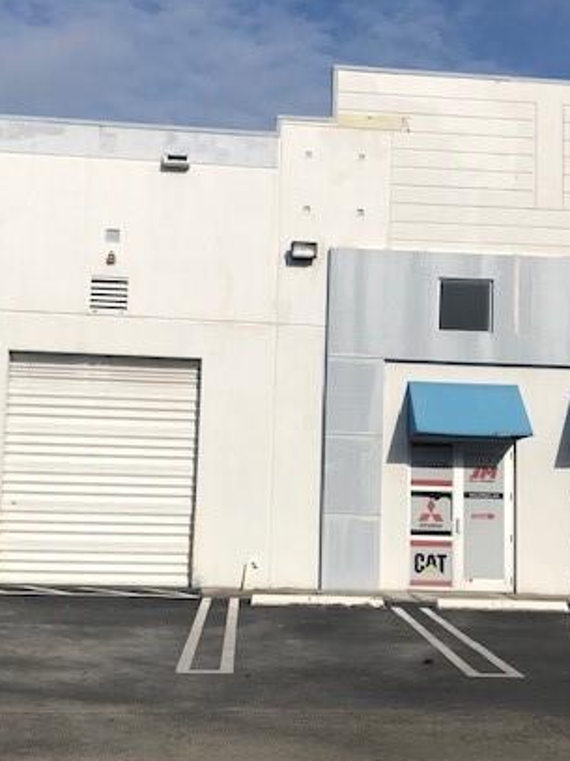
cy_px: 415
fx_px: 967
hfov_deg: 32.8
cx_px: 323
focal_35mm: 44
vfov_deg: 42.9
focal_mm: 3.99
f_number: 1.8
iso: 20
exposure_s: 1/5405
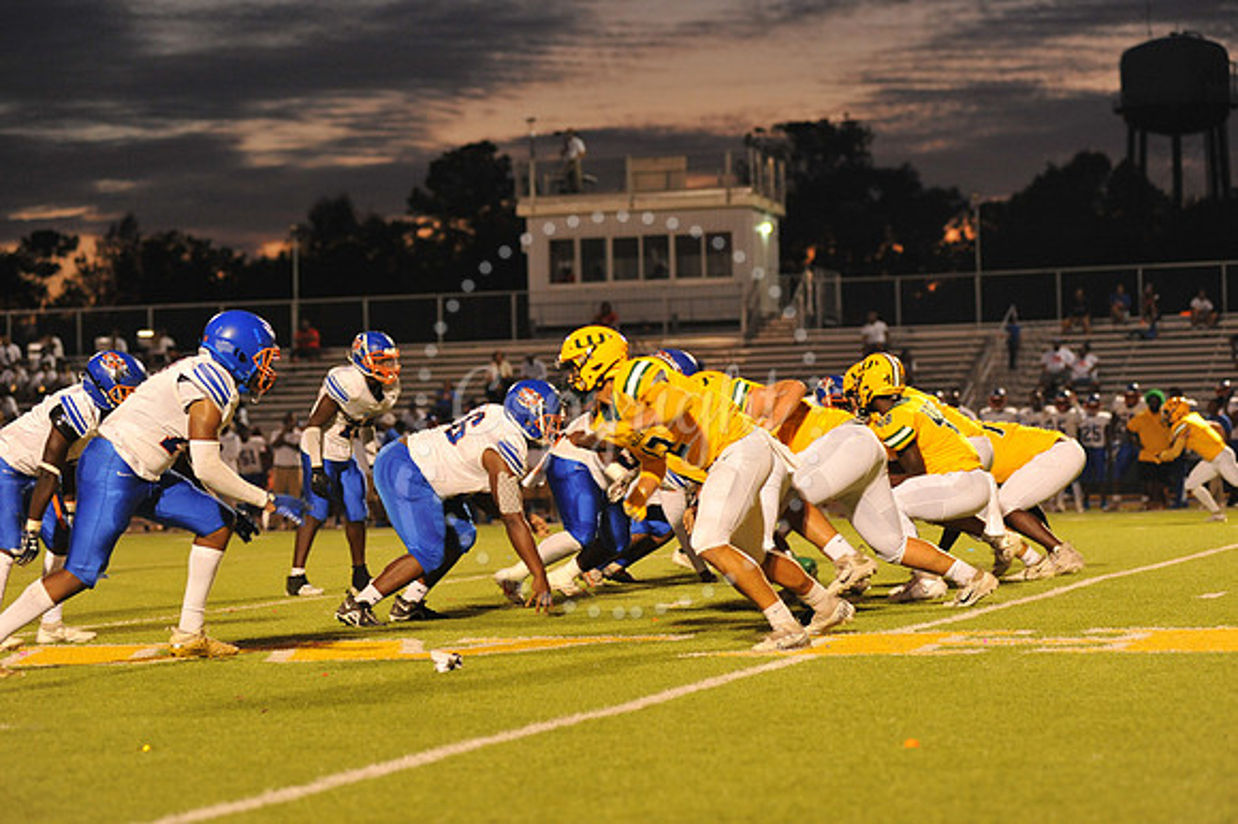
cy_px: 412
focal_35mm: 105
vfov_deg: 13.0
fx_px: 3609
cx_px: 619
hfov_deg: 19.5
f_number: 3.5
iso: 2000
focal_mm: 105
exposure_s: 1/250
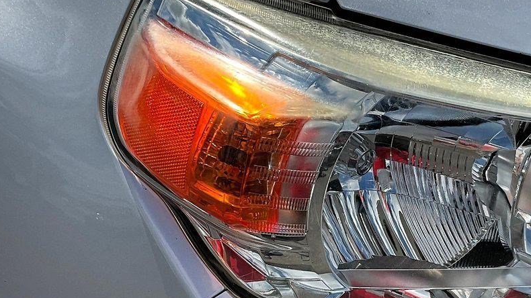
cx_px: 380
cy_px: 215
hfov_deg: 32.4
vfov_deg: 18.7
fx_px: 901
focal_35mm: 64
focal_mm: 3
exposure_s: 1/2801
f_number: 1.8
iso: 25
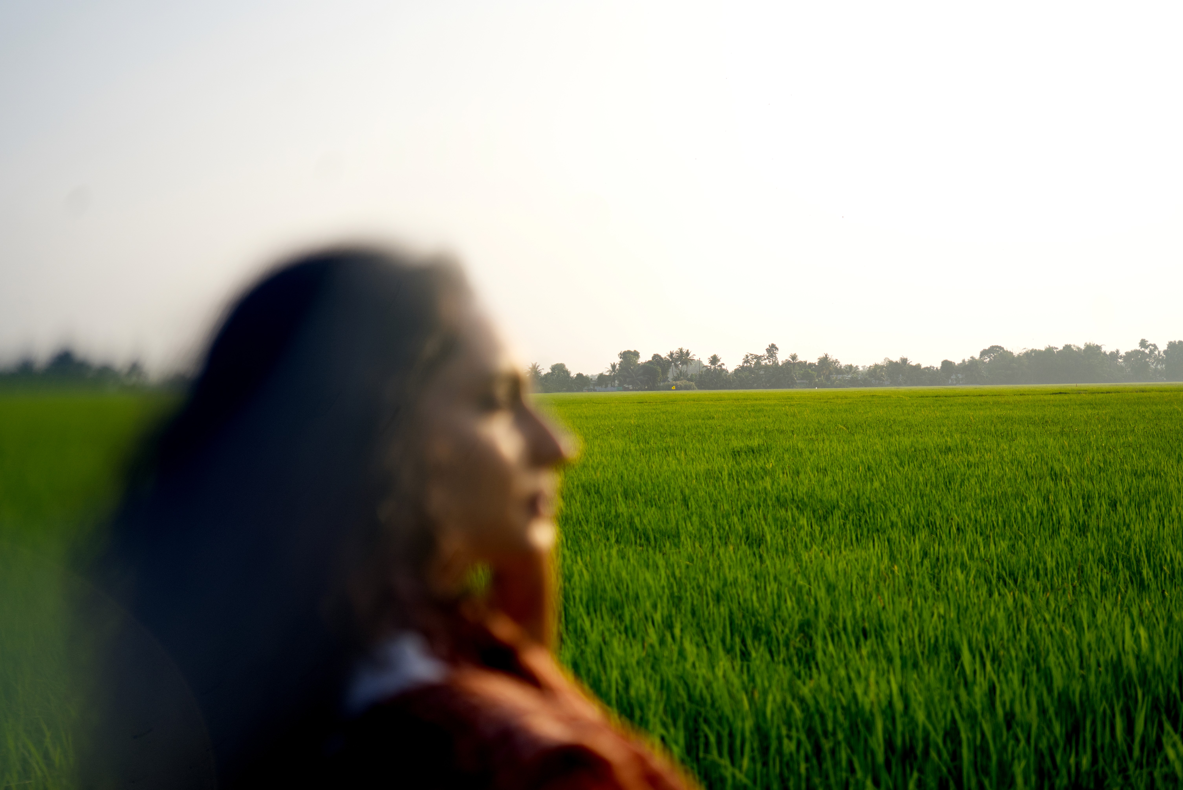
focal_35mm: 50
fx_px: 1644
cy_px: 395
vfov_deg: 27.0
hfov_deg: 39.6
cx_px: 592
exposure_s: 1/3200
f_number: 2.8
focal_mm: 50
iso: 400
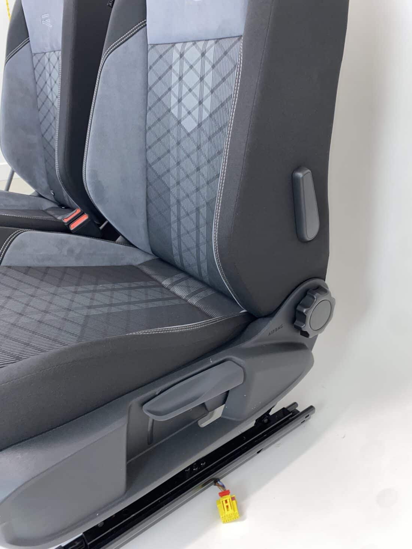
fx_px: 413
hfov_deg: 53.1
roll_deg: +0.8
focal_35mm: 26
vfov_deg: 67.3
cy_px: 274
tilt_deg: -23.9
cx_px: 206
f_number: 1.8
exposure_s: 1/17
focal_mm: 4.25
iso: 40
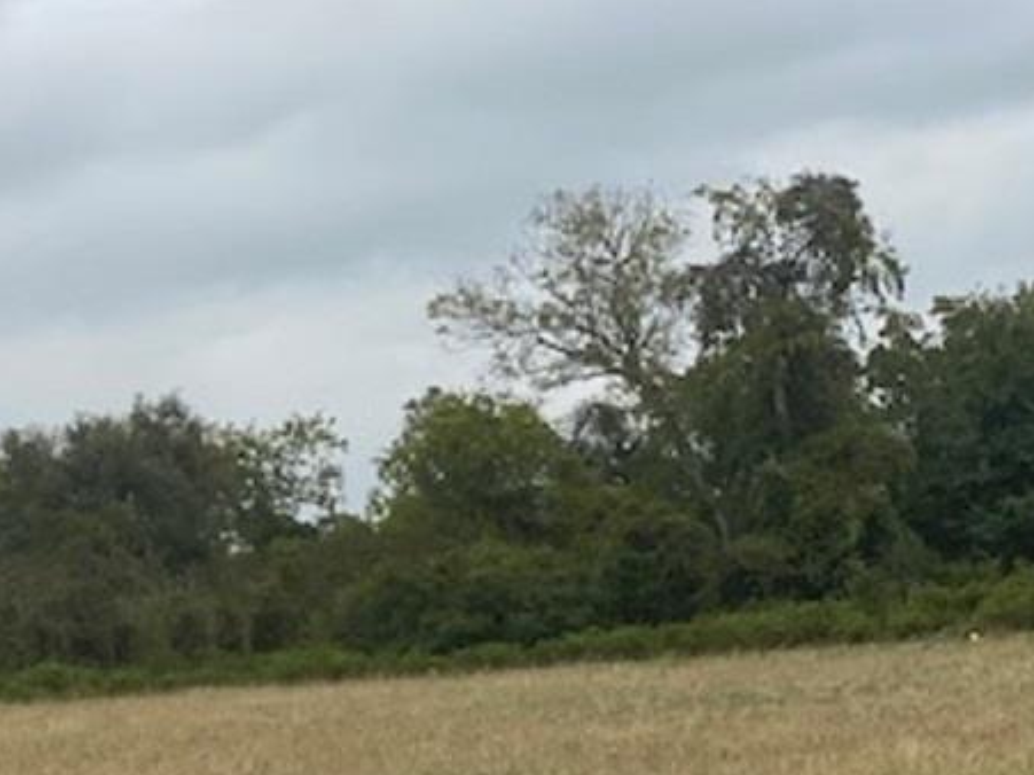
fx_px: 3524
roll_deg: +4.2
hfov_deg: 16.3
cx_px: -44
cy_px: 619
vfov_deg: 12.5
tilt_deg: +1.3
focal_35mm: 118
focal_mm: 6
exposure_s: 1/888
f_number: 2
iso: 20
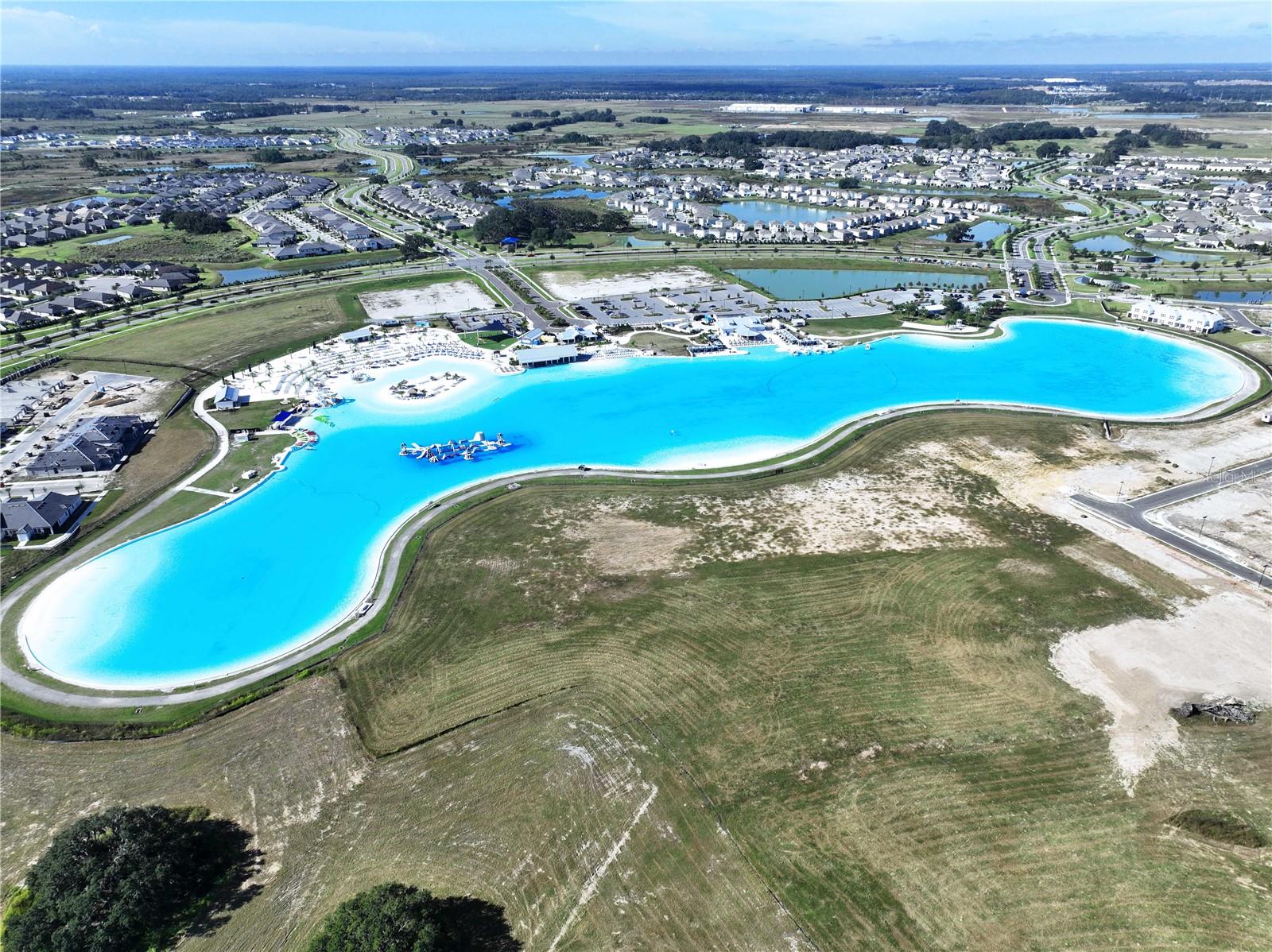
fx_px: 881
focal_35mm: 24
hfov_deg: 71.6
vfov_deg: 56.8
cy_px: 476
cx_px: 636
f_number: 2.8
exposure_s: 1/400
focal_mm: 12.29
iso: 100
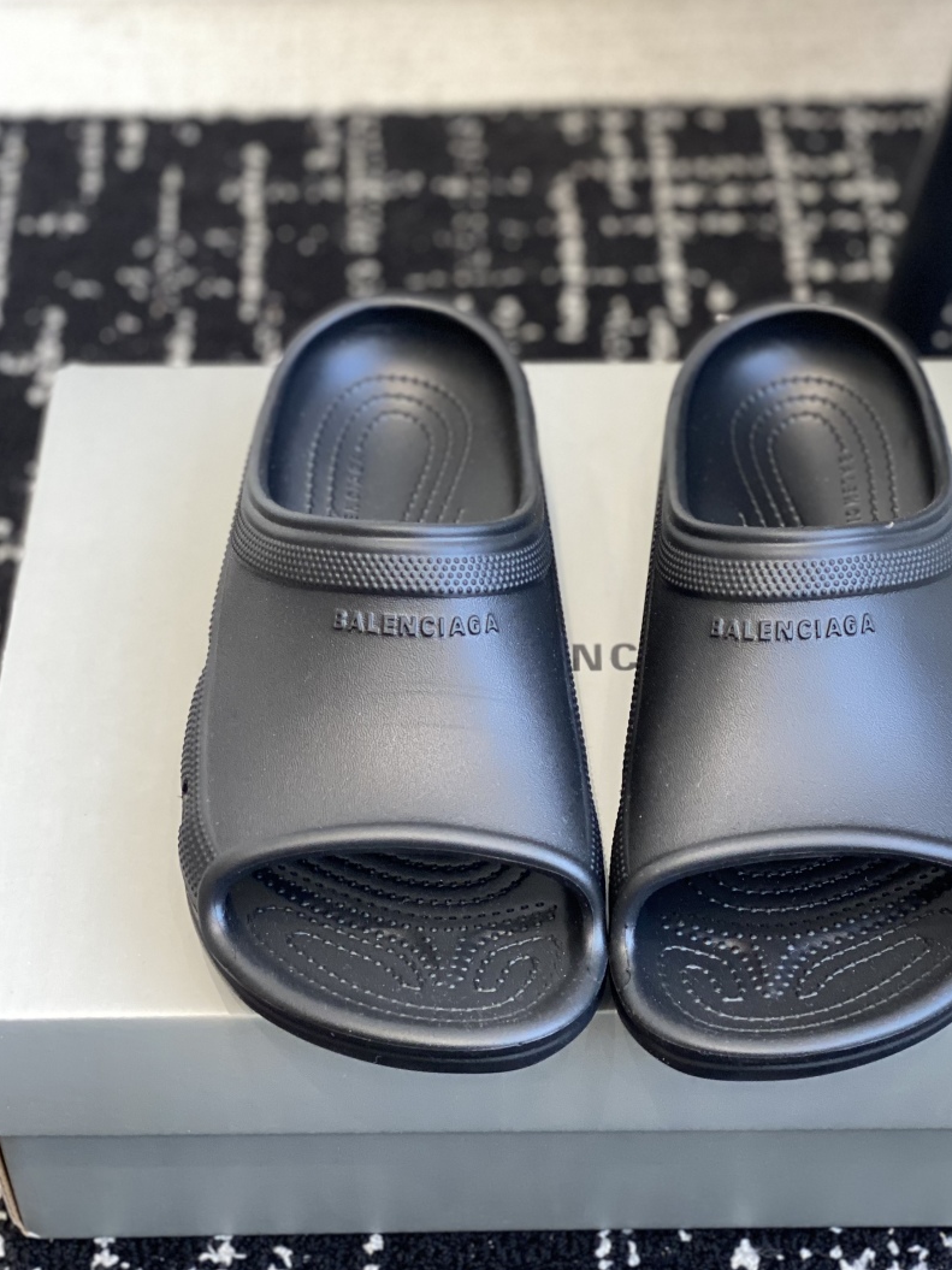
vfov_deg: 27.4
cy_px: 619
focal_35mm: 71
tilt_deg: -47.6
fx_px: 2604
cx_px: 599
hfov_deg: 20.7
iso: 125
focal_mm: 6
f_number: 2
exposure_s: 1/122
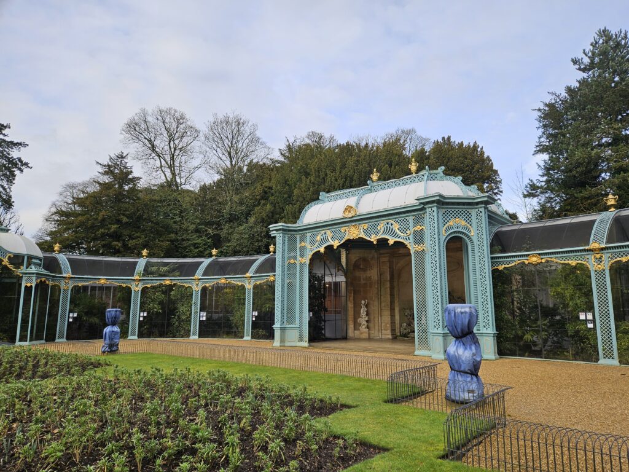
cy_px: 236
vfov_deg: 58.9
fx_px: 418
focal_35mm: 23
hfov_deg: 73.9
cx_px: 314
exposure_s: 1/565
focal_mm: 5.4
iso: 25
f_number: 1.8
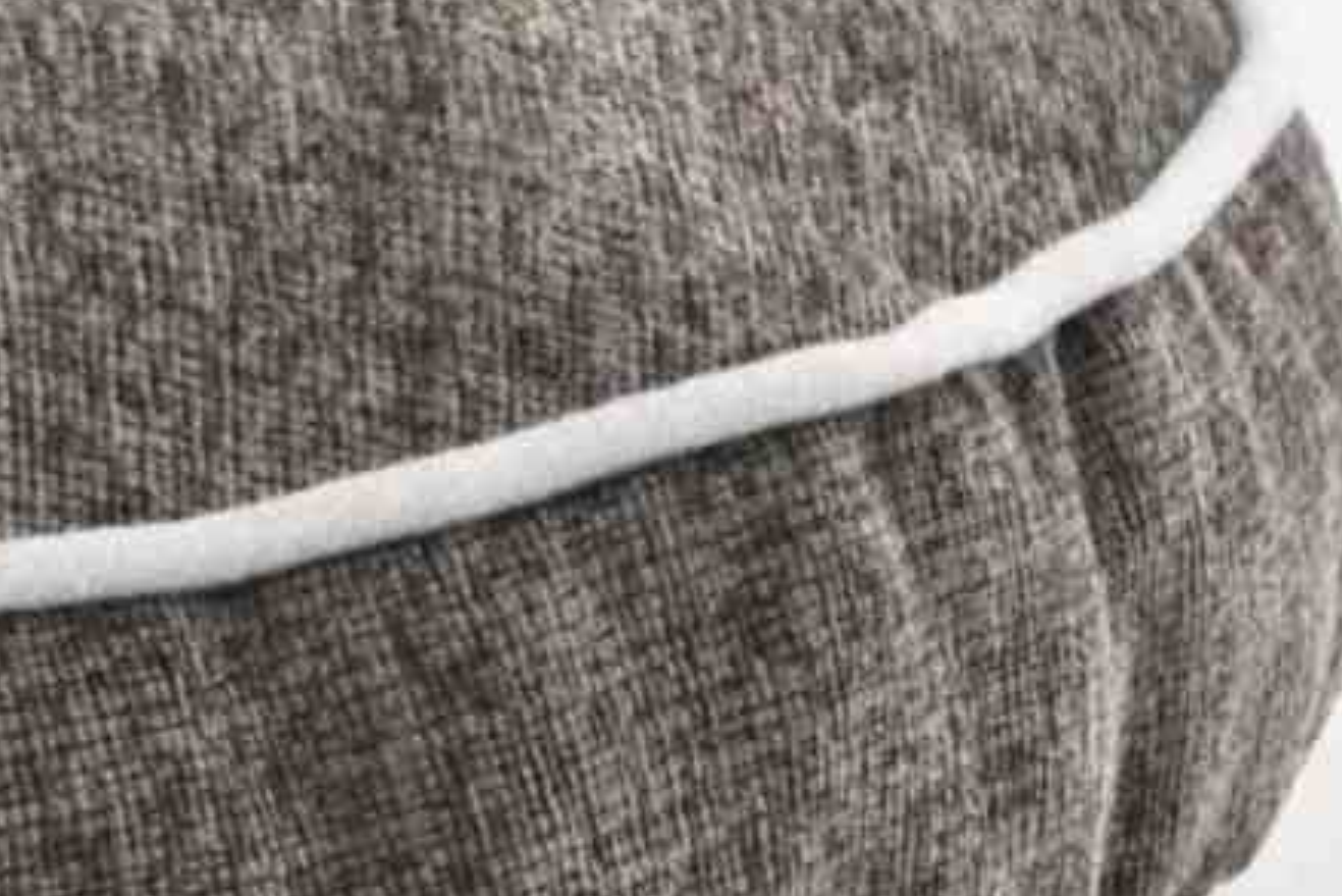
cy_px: 125
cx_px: -1050
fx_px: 12827
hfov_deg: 5.9
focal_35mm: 344
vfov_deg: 4.0
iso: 320
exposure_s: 1/125
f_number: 10
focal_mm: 70
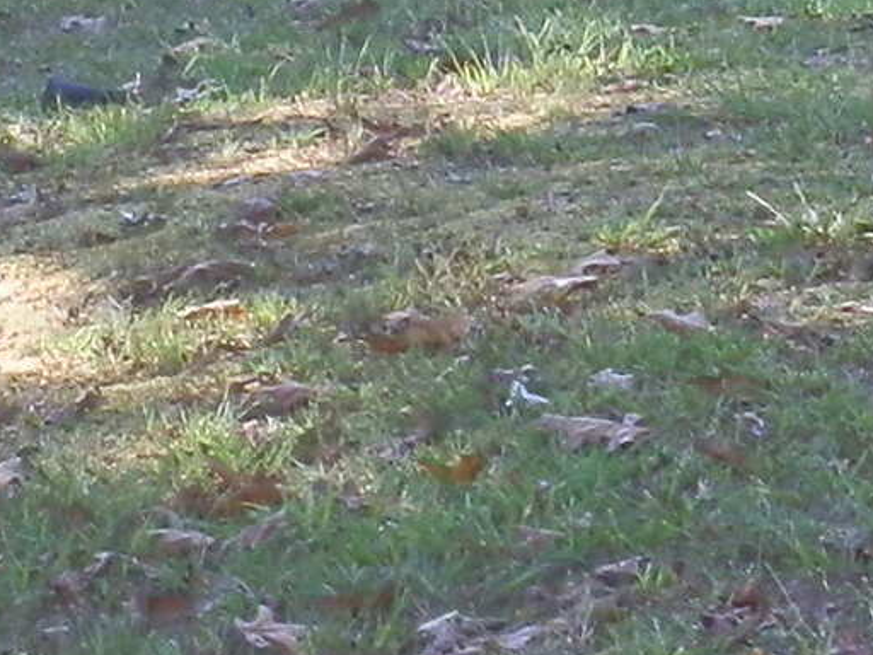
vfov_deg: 5.7
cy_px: -716
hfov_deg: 7.8
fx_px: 6355
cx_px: 1127
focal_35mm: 252
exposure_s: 1/80
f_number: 3.4
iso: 100
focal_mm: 7.64
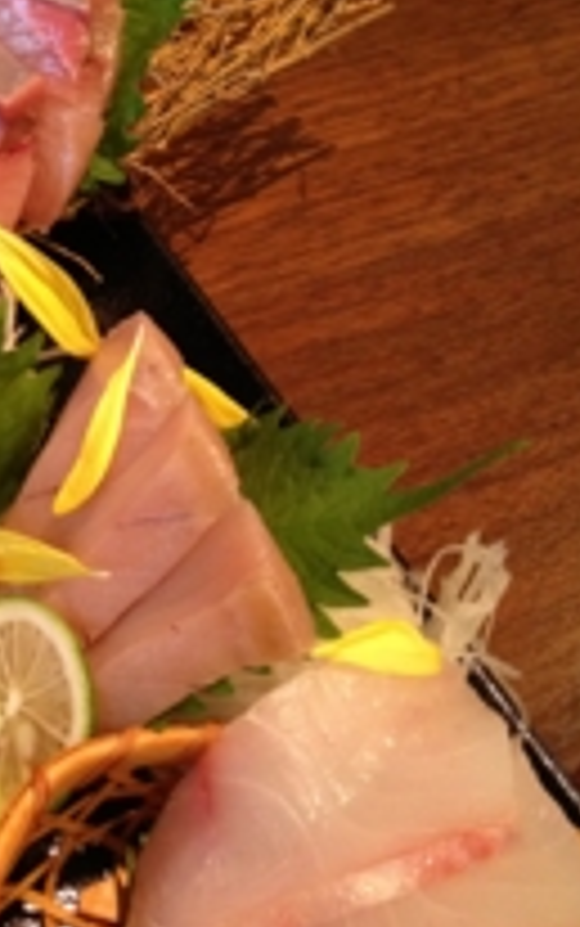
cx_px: -45
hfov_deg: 17.6
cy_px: 378
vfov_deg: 28.5
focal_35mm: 72
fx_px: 1818
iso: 200
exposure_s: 1/20
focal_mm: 4.28
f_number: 2.4
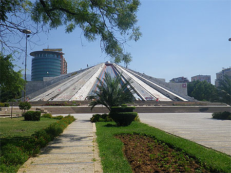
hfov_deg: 63.4
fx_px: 187
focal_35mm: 28
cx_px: 116
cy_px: 86
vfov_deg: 49.8
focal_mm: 5
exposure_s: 1/800
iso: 80
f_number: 4.2
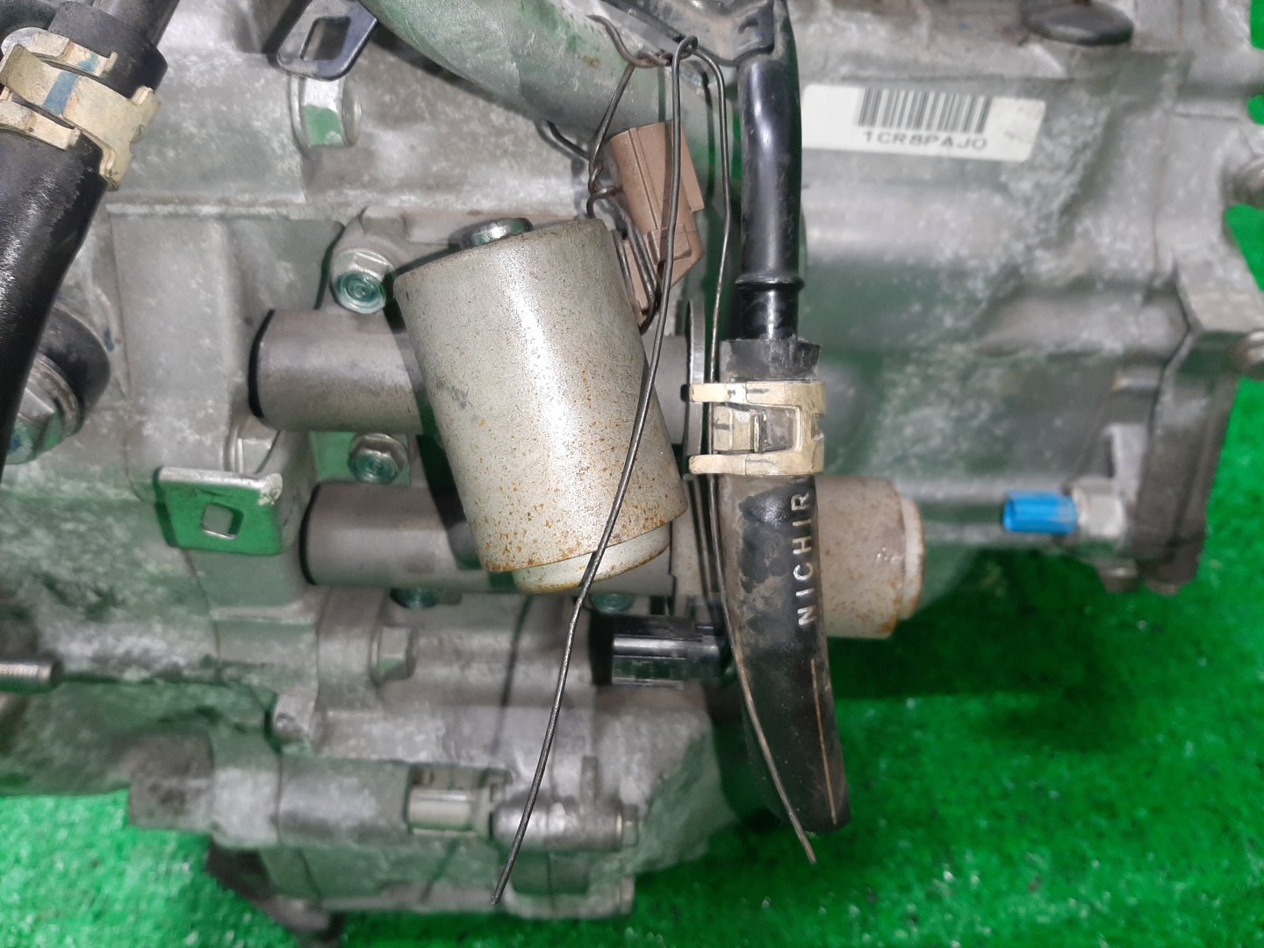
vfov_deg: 53.1
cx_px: 632
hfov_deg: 67.3
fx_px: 949
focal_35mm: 26
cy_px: 474
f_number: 1.7
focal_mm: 3.93
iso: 126
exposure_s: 1/50
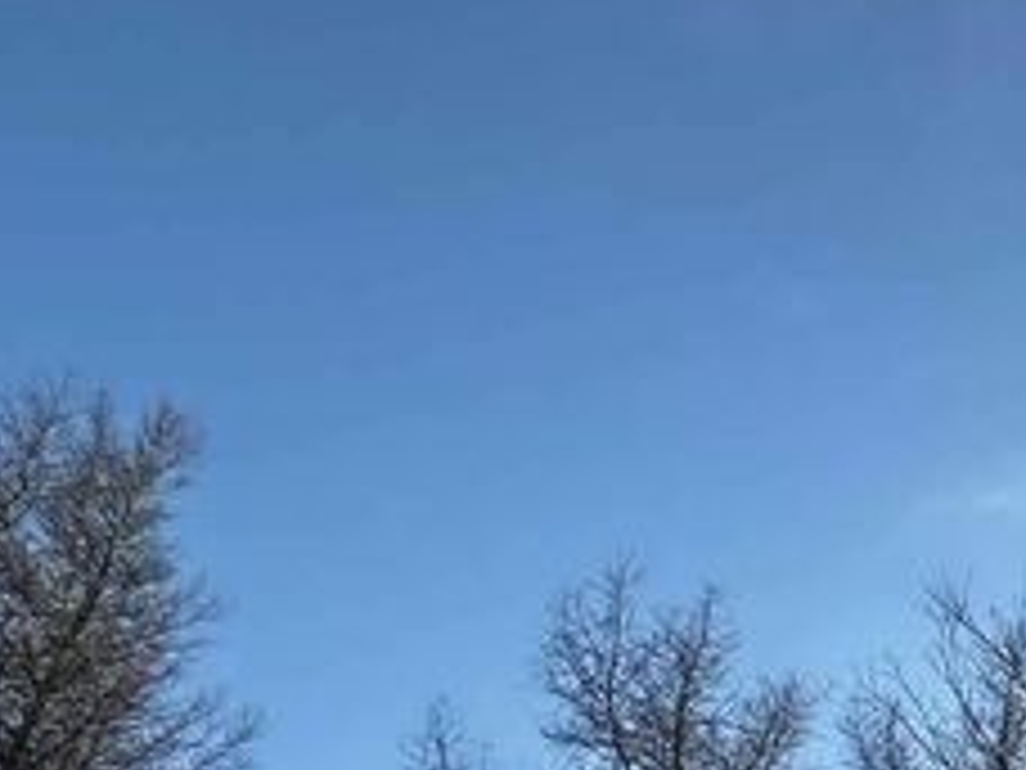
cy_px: 1315
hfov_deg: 23.3
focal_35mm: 63
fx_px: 1867
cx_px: 1620
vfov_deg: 18.9
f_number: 2.2
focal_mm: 2.22
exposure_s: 1/1276
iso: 40
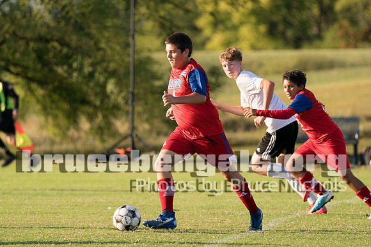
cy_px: 109
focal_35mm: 405
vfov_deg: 3.4
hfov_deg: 5.1
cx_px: 207
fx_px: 4179
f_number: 2.8
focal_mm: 200
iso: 160
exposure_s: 1/1250
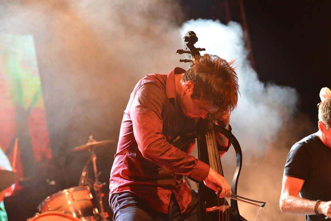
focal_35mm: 120
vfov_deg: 11.4
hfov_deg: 17.1
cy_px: 110
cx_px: 166
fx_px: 1104
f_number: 5
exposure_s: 1/320
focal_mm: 120
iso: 4000
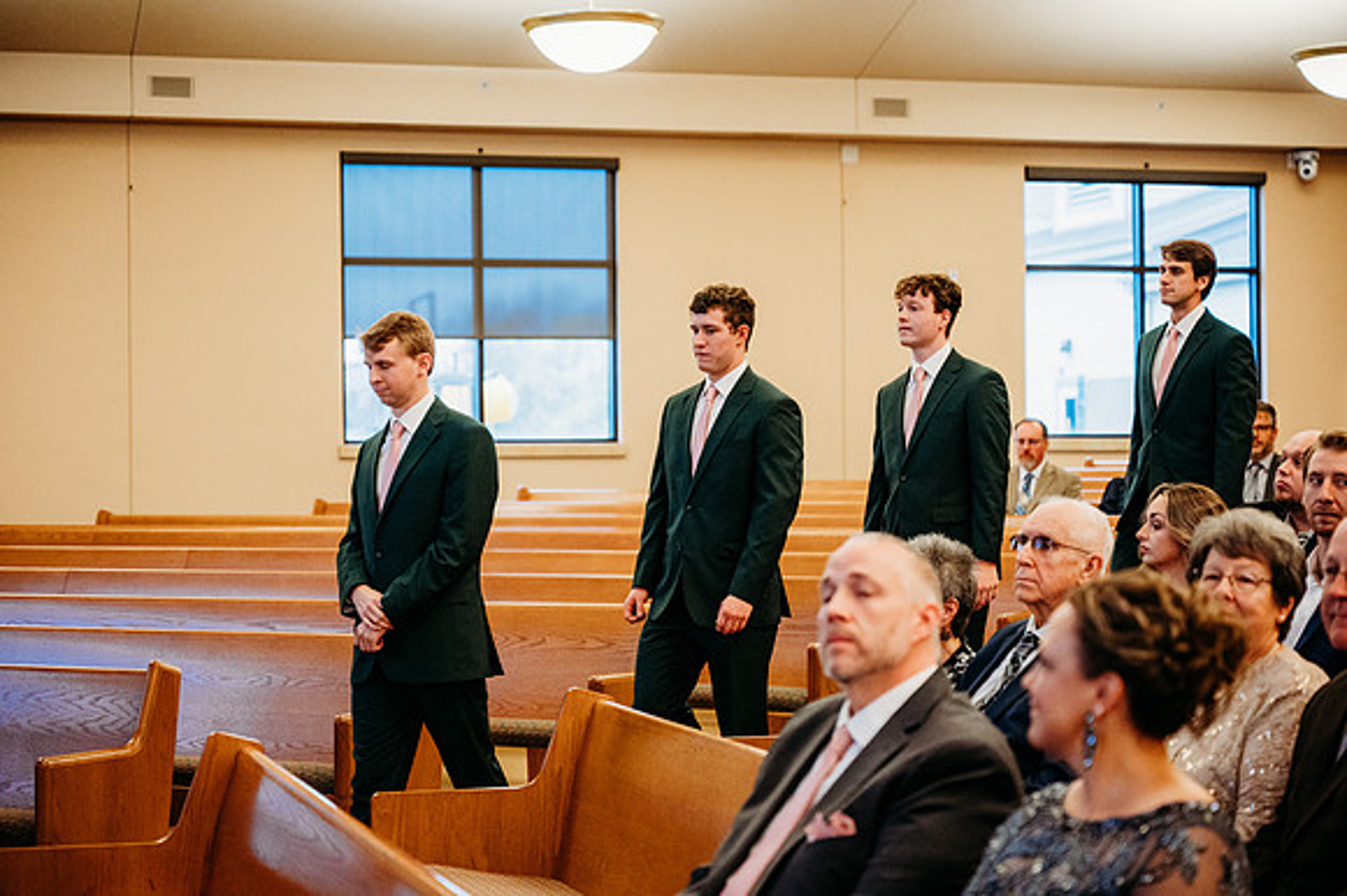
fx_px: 2618
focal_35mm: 70
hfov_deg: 28.9
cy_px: 448
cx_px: 674
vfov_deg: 19.4
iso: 2000
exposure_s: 1/250
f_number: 2.8
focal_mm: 70
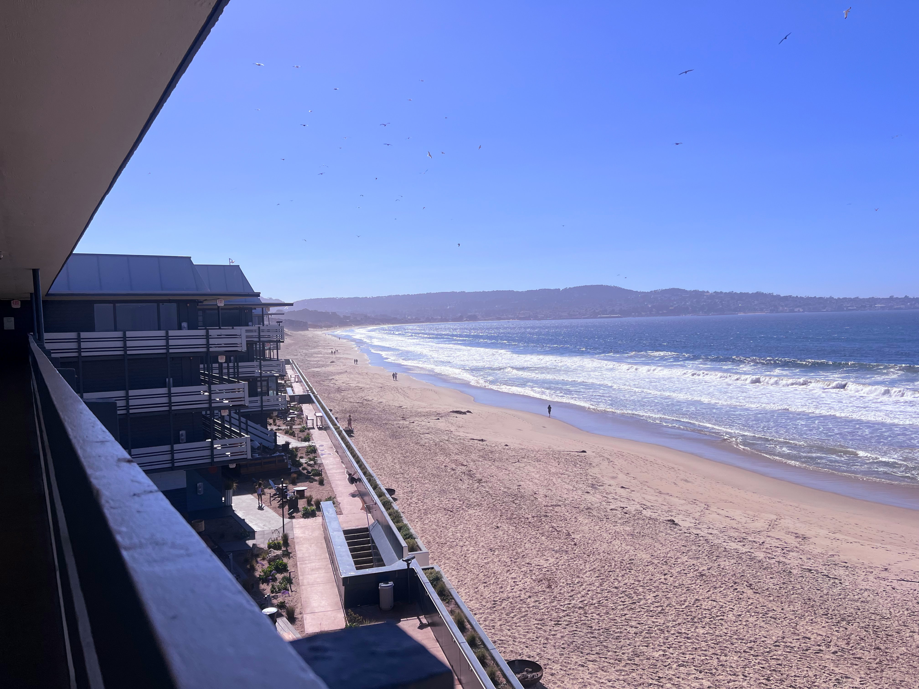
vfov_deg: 53.1
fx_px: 690
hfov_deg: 67.3
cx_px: 460
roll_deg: +2.3
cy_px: 344
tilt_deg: -2.1
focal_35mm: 26
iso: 50
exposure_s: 1/11364
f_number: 1.5
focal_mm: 5.7
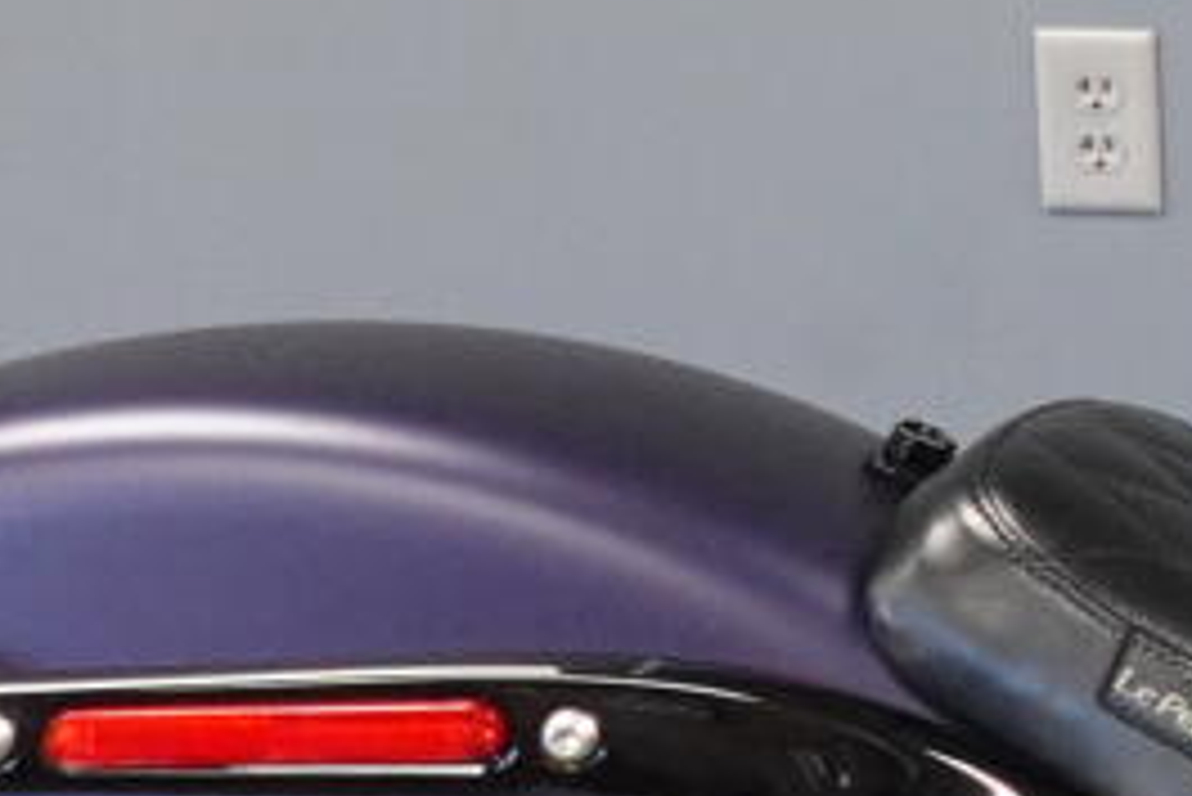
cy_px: -61
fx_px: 5002
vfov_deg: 9.0
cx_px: 2802
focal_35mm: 151
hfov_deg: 11.4
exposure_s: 1/80
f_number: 2
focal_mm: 7.6
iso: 640
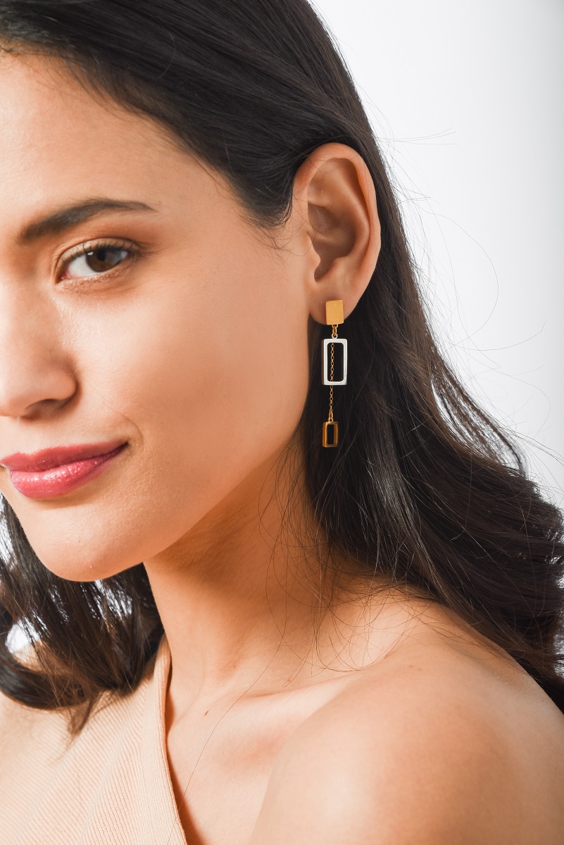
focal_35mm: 120
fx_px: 2817
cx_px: 282
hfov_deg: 11.4
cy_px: 422
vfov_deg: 17.1
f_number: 11
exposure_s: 1/125
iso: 400
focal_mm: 120
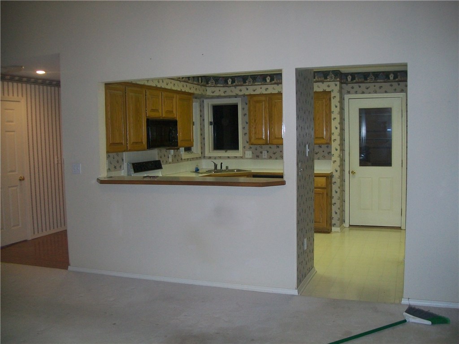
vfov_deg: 41.8
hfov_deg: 54.0
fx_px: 451
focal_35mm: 34
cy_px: 172
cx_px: 230
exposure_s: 1/60
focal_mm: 6.1
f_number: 2.7
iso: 160
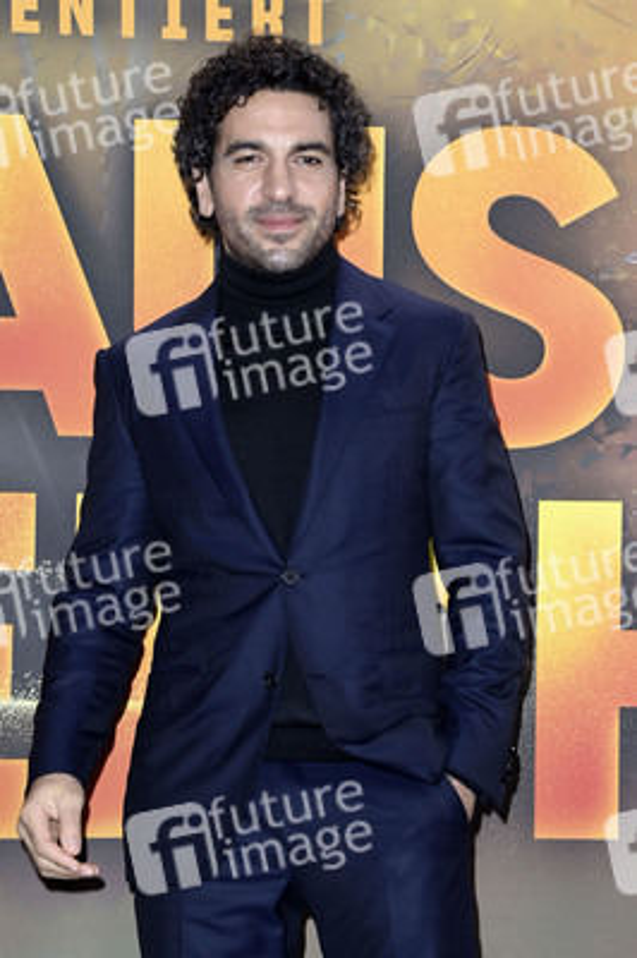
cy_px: 479
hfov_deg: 13.9
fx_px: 2605
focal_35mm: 98
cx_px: 318
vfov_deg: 20.8
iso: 640
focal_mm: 98
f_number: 5.6
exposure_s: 1/250
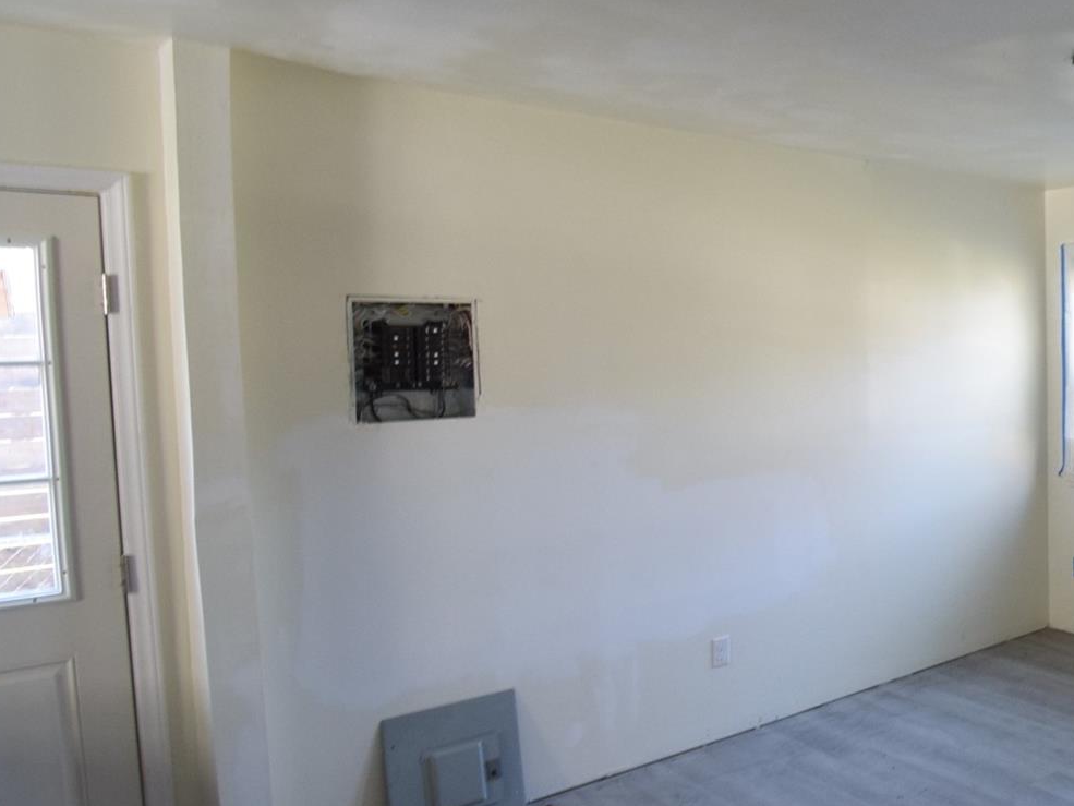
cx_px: 1106
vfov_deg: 46.8
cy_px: 411
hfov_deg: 48.0
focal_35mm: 30
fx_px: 931
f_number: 13
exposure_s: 1/5
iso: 800
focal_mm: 10
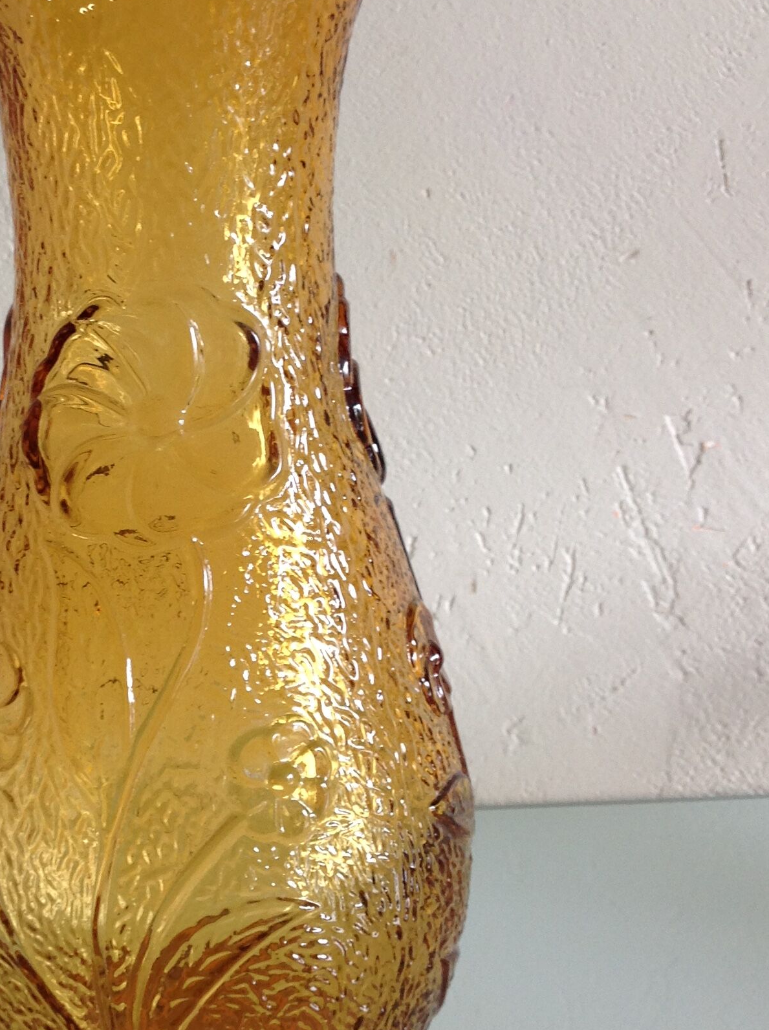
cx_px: 231
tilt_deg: -11.8
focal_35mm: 57
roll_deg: +3.1
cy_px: 509
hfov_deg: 25.4
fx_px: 1693
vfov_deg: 33.8
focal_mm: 4.28
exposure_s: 1/20
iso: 50
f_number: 2.4
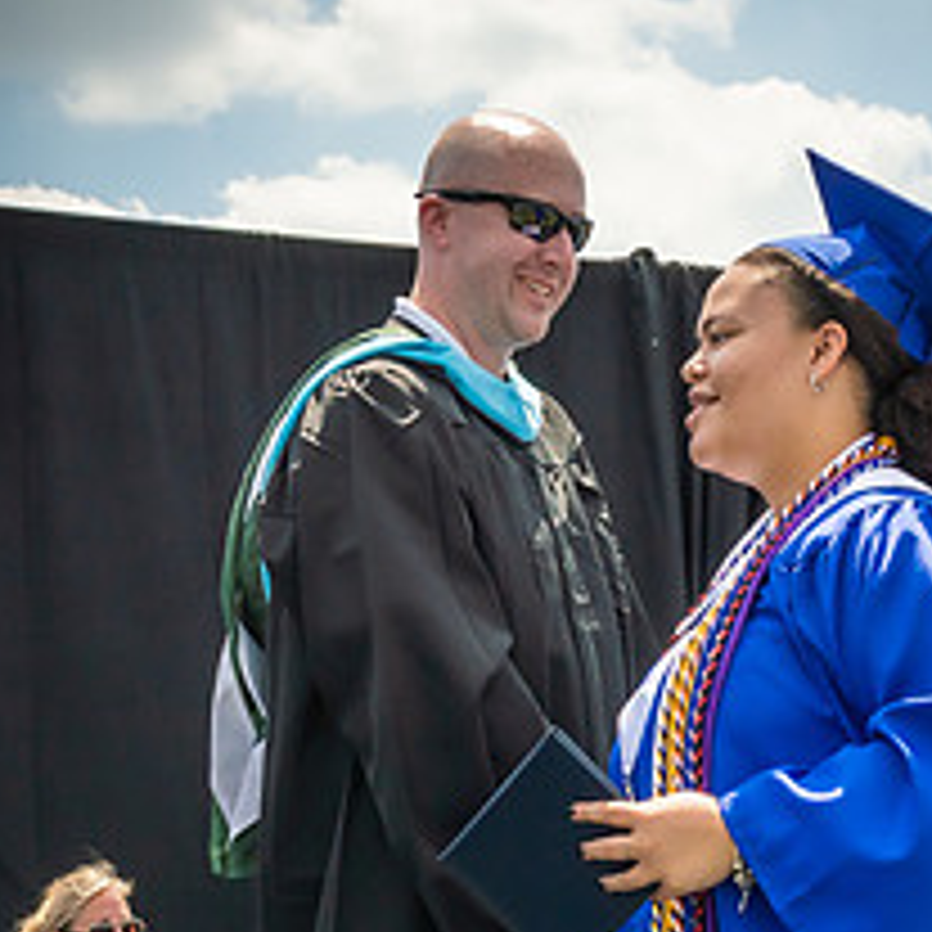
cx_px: 626
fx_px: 2955
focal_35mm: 97
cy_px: 911
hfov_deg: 17.9
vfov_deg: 17.5
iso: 200
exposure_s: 1/800
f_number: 7.1
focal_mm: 22
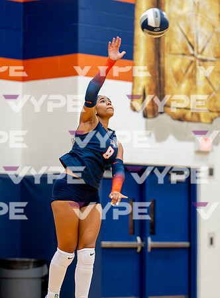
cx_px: 130
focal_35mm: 183
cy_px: 149
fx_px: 1570
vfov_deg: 10.9
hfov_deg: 8.0
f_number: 2.8
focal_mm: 125
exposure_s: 1/800
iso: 4000
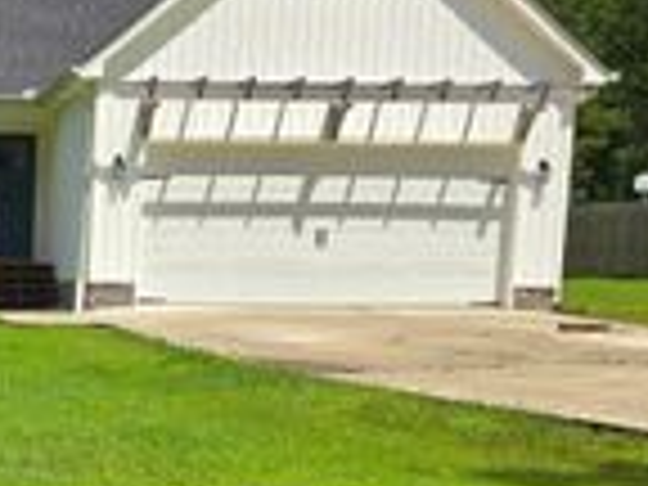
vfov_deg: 18.1
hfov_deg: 22.3
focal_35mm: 80
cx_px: -148
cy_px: 452
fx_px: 1498
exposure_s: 1/845
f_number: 1.7
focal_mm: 6.3
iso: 12
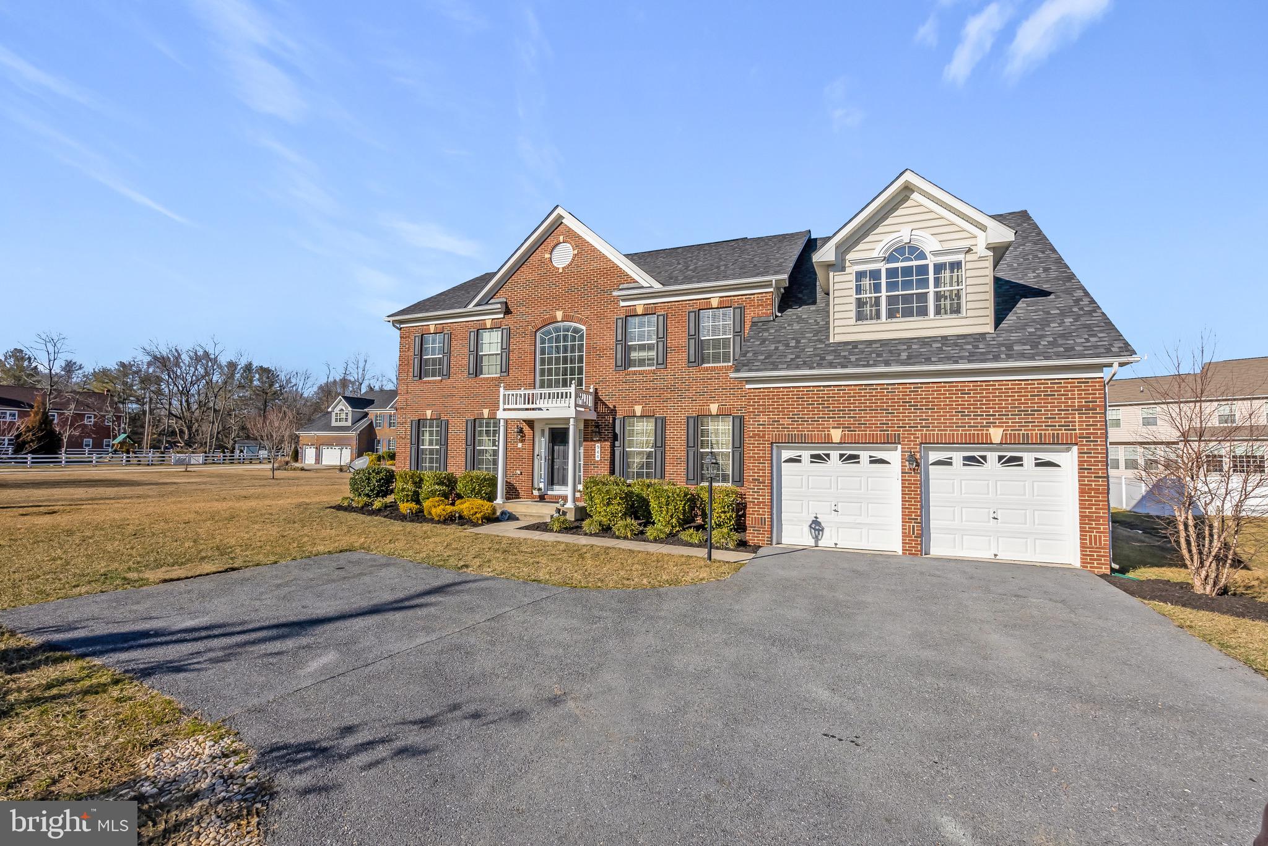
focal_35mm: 16
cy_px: 423
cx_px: 634
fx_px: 564
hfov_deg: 96.7
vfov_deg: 73.8
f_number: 8
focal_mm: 16
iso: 320
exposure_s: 1/1000
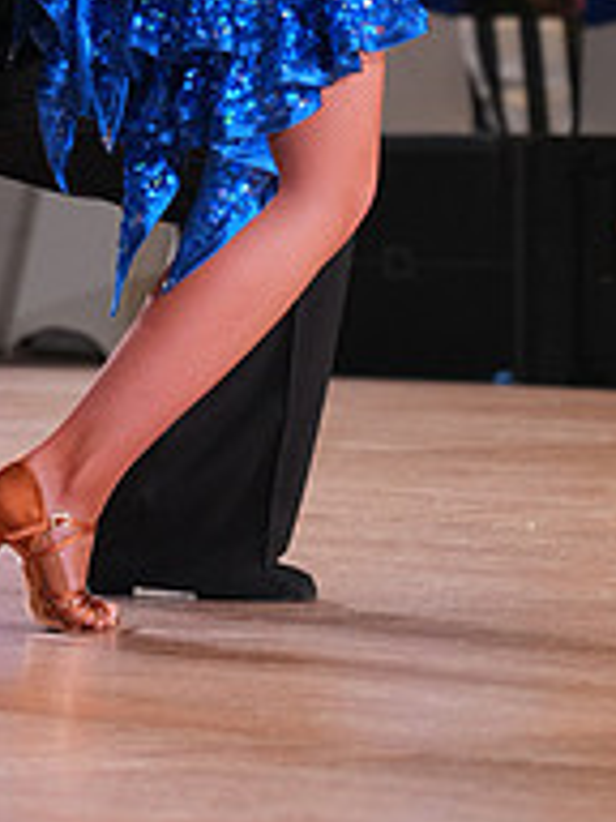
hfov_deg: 4.9
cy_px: -257
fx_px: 7237
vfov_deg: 6.4
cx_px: 19
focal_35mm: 305
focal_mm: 105
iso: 2500
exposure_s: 1/400
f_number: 4
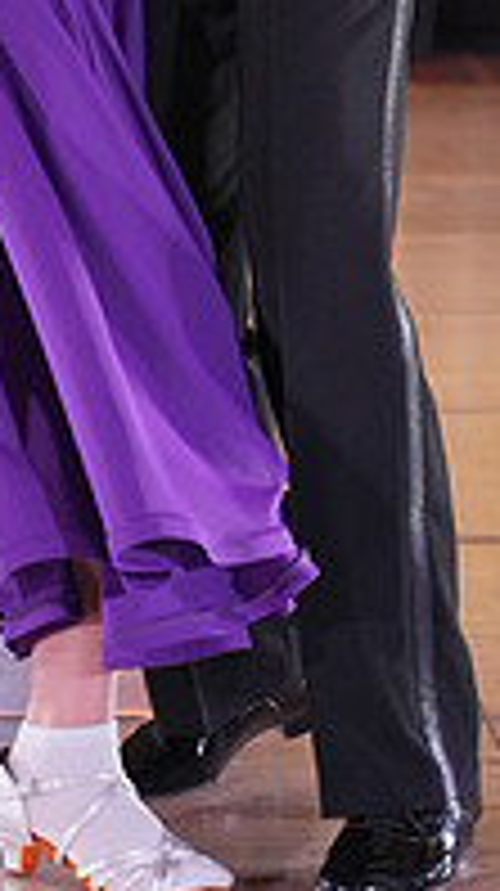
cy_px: -176
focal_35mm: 221
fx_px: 5222
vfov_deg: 9.6
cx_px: 200
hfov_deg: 5.5
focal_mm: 72
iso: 2000
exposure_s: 1/400
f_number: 4
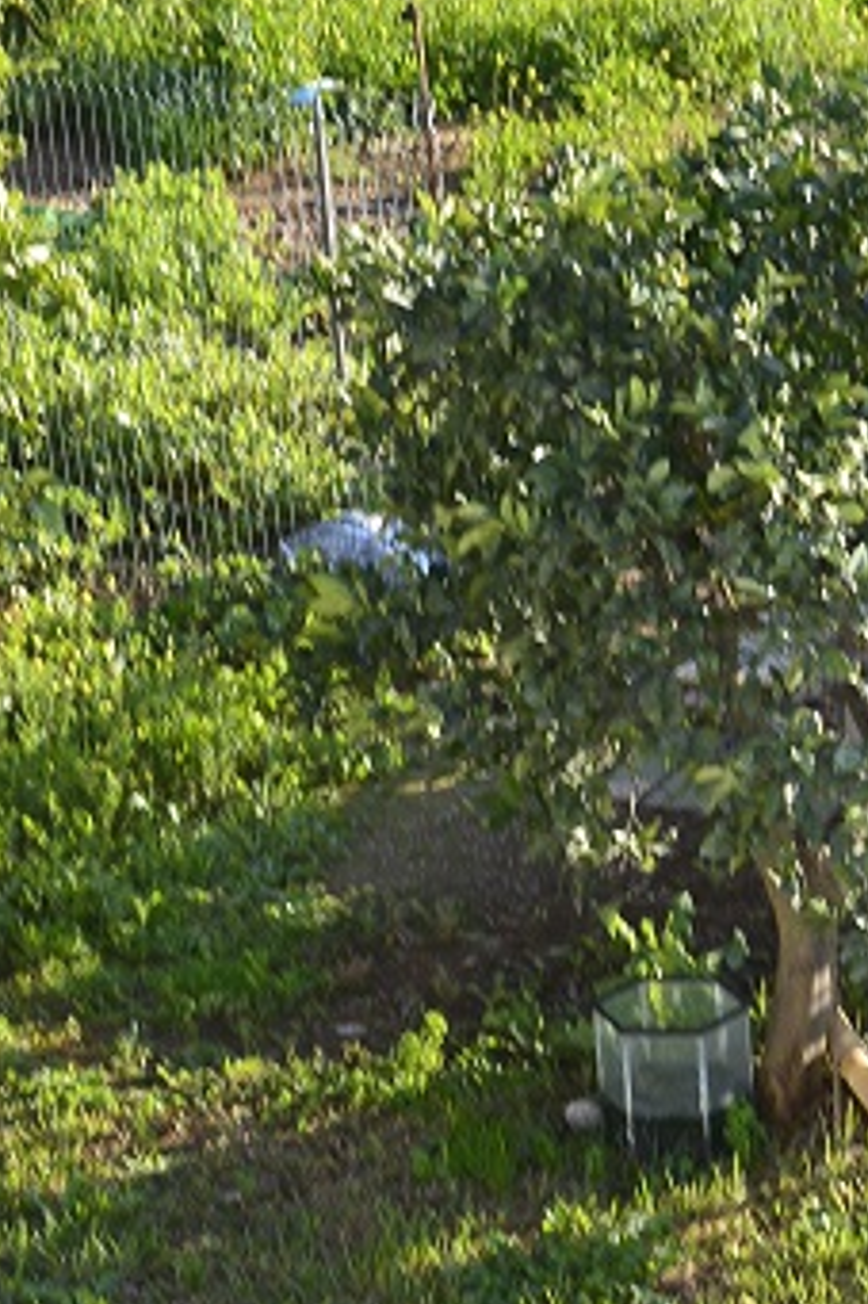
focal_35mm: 182
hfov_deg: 7.5
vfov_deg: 11.2
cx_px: 329
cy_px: 1140
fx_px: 6589
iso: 100
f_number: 3.8
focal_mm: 30
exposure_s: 1/200
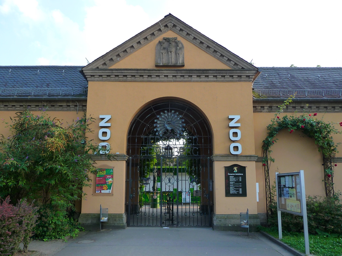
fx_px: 296
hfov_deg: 60.0
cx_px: 171
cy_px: 128
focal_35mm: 30
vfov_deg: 46.8
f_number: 3.4
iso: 160
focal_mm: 5
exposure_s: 1/200
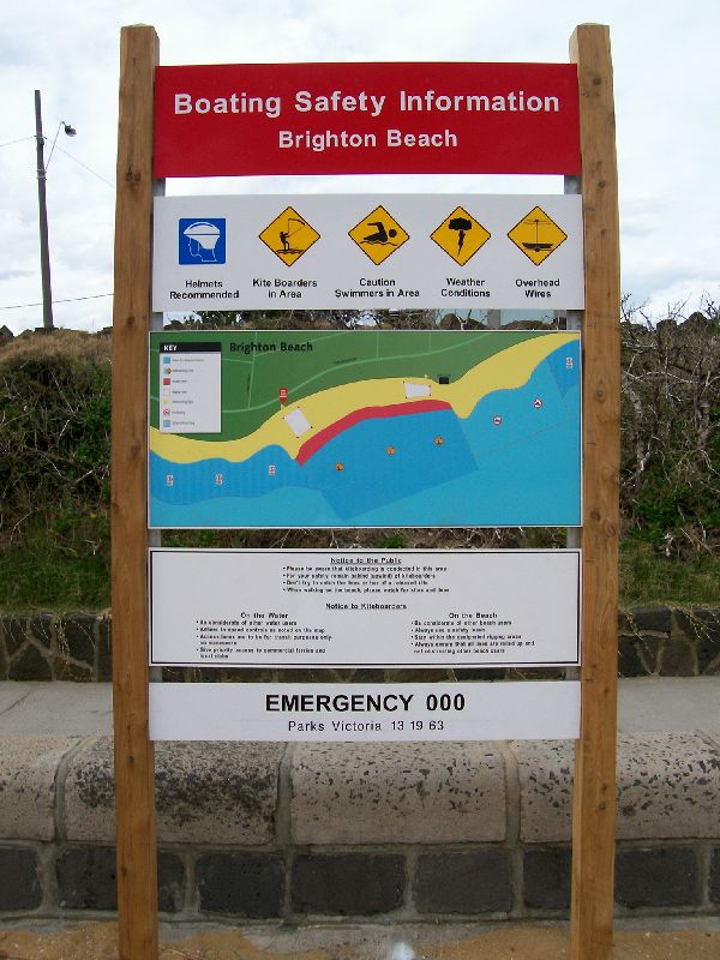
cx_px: 360
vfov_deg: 54.0
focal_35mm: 34
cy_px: 480
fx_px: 943
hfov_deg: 41.8
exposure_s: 1/256
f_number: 5.1
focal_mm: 5.6
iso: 80
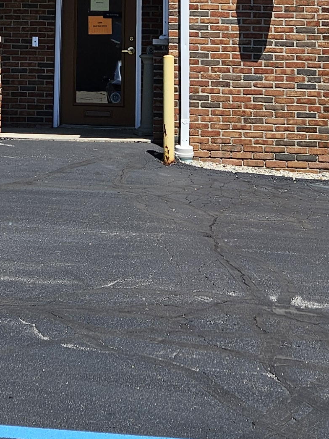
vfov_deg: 20.7
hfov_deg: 16.6
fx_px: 1115
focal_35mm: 88
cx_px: 41
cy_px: -99
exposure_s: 1/1814
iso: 25
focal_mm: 5.4
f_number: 1.8
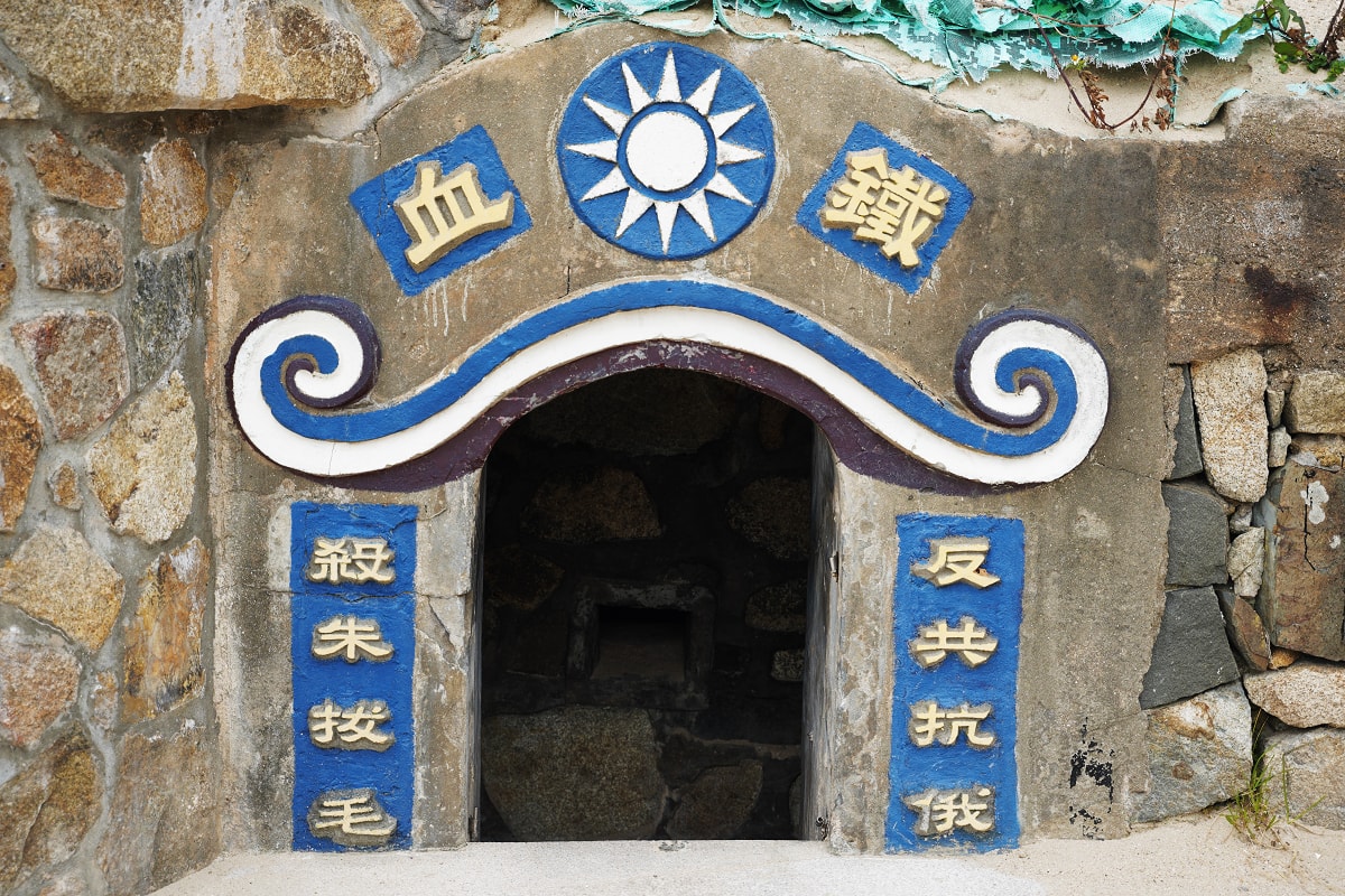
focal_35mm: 58
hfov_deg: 34.5
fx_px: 2167
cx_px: 672
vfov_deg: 23.4
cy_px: 448
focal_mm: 58
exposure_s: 1/160
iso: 160
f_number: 4
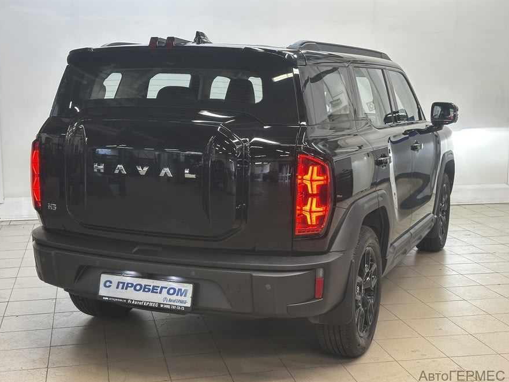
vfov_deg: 29.7
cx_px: 251
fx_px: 720
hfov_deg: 38.9
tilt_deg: -9.1
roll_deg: -0.7
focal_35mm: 49
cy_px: 192
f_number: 1.78
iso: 160
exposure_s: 1/48
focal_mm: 6.86
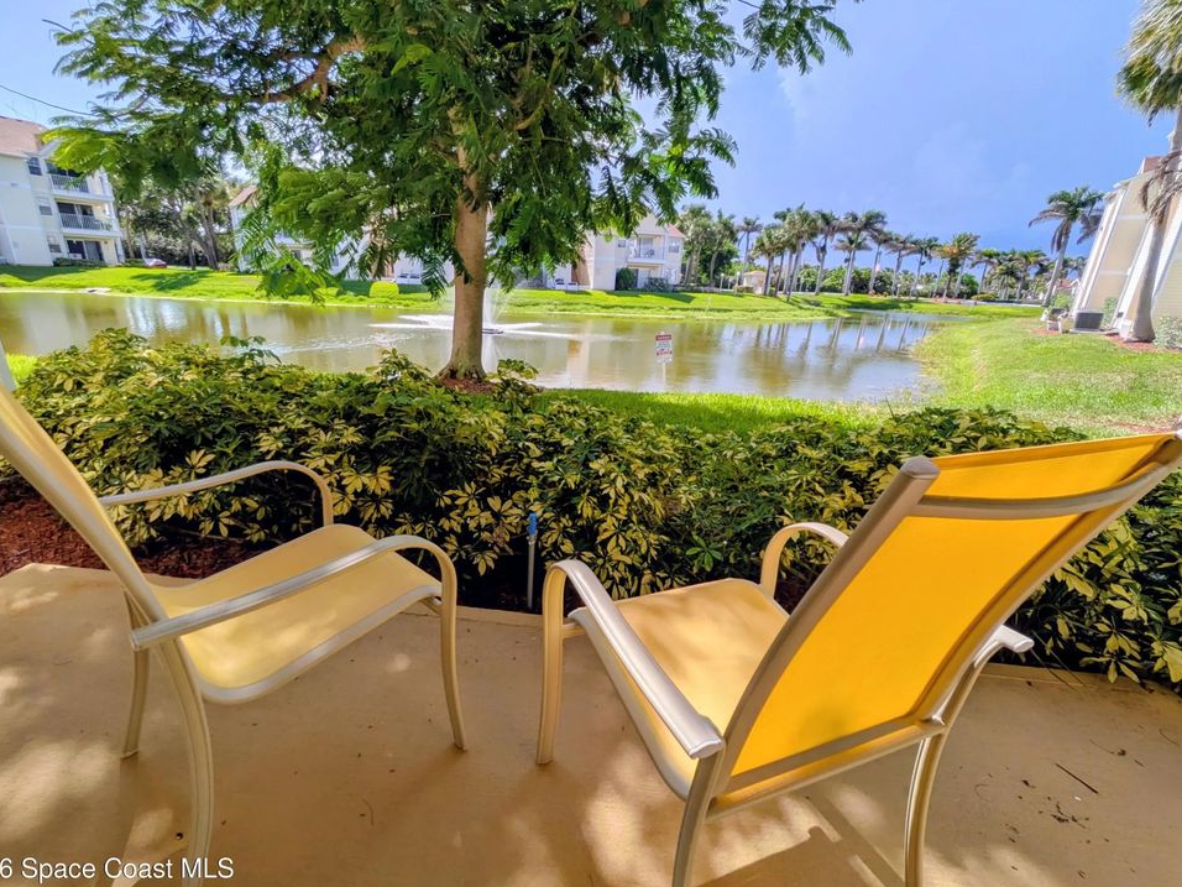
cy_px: 437
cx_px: 565
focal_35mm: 15
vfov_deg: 81.7
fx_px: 512
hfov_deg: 98.1
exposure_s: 1/2049
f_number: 2.2
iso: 50
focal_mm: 1.83
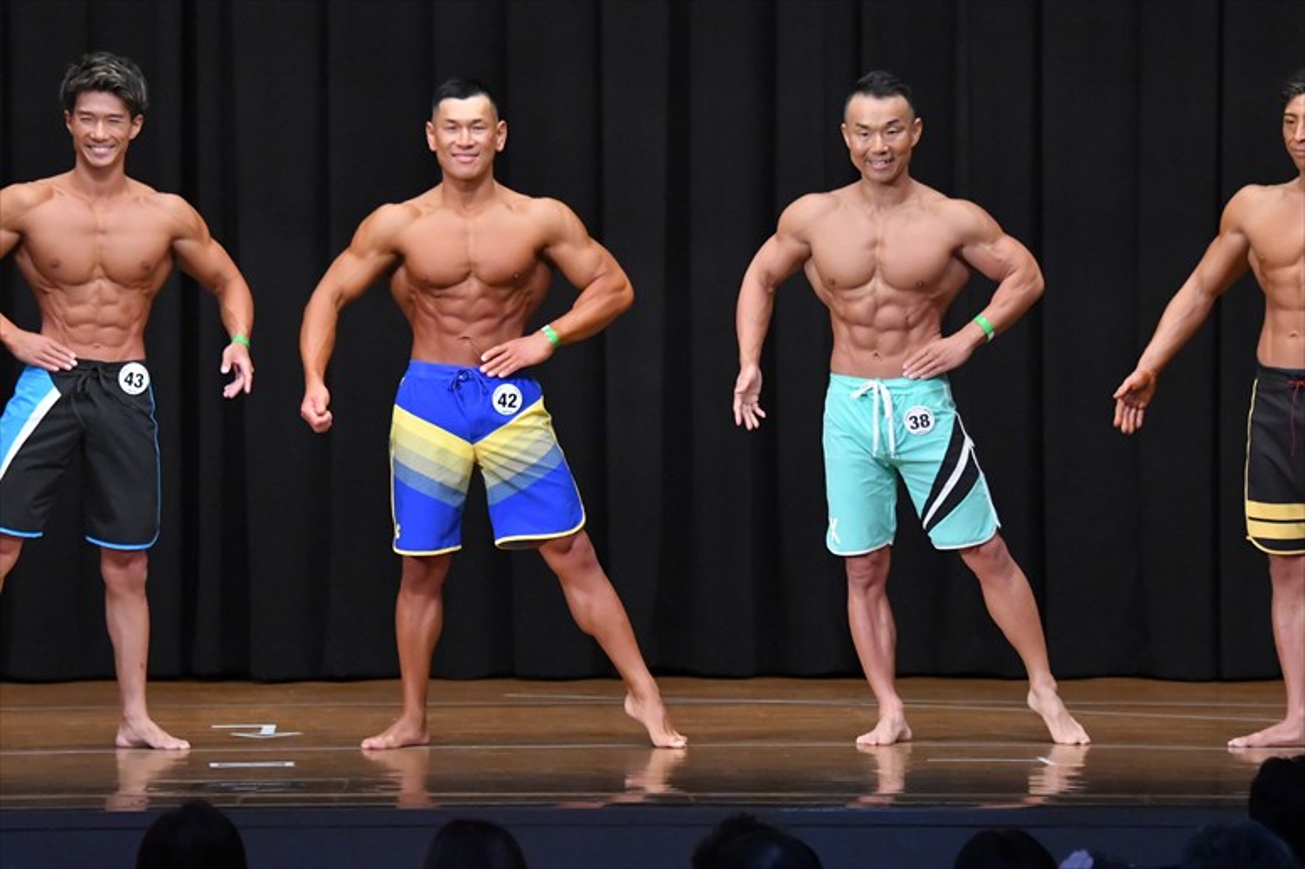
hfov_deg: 9.5
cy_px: 434
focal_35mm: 217
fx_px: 7863
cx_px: 652
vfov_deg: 6.3
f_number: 5.6
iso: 8000
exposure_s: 1/400
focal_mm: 145
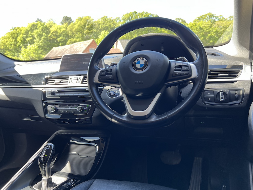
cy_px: 95
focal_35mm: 26
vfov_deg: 53.1
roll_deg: +4.2
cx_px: 126
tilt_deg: -10.3
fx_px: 190
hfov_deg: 67.3
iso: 40
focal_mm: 5.7
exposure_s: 1/121
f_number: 1.5
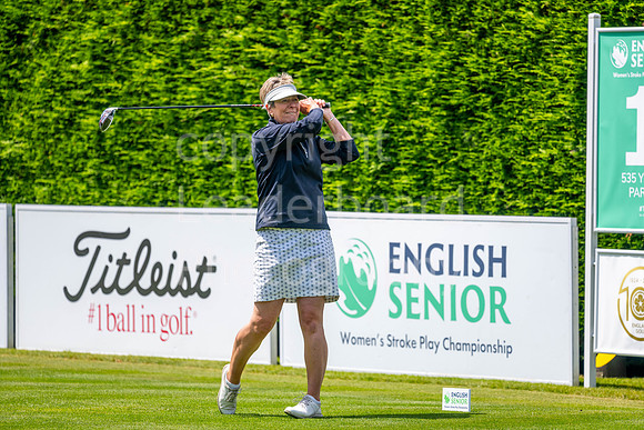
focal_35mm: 300
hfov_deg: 6.9
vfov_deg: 4.6
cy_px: 215
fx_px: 5368
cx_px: 322
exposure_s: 1/1250
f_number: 5
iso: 200
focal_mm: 300
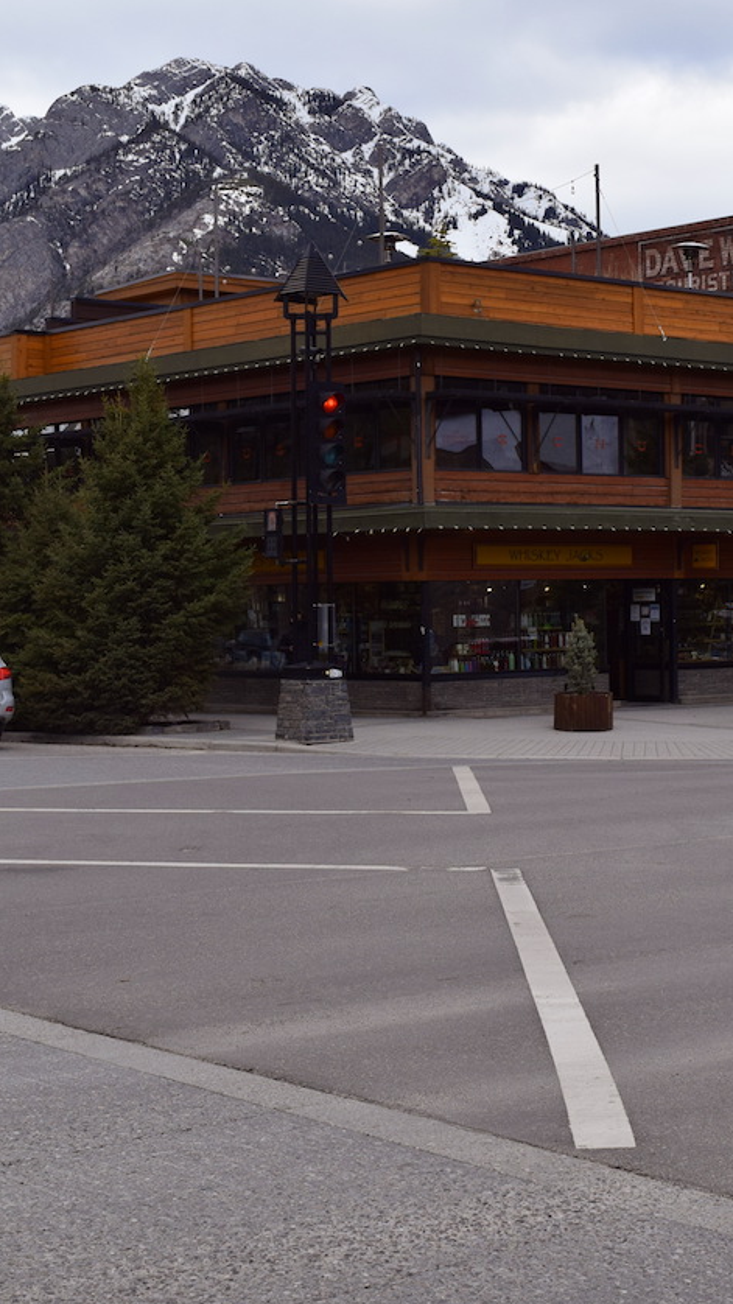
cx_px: 546
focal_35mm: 65
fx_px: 2240
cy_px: 653
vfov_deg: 32.5
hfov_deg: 18.5
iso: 400
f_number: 11
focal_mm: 27
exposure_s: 1/500
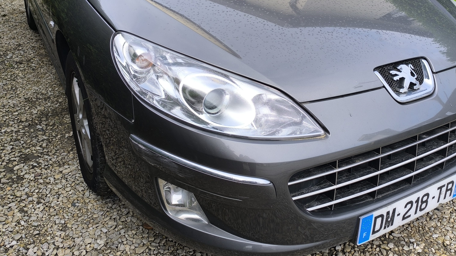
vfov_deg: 33.8
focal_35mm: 34
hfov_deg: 58.0
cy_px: 58
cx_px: 245
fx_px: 411
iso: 50
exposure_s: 1/230
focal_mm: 6.14
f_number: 1.65
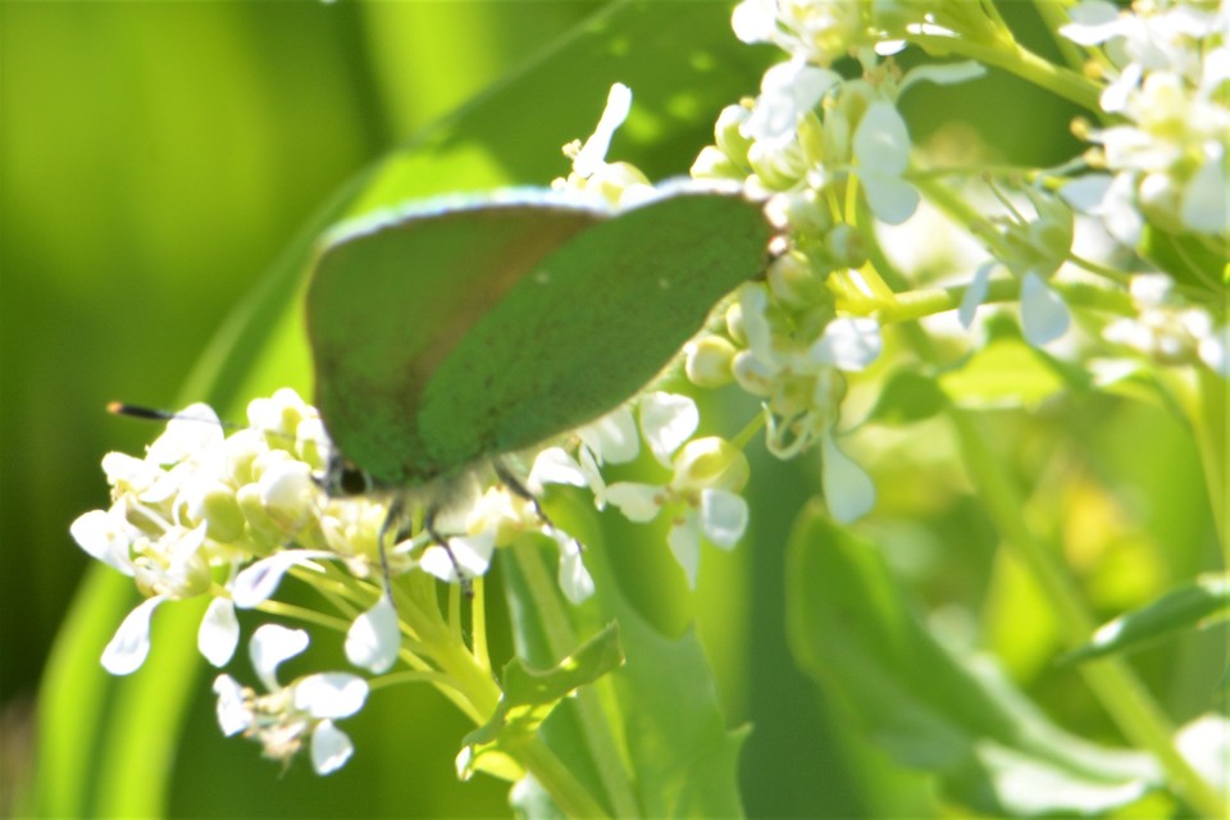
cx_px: 615
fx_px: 15374
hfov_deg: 4.6
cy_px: 410
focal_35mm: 450
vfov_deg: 3.1
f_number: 8
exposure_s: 1/125
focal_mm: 300
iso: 360
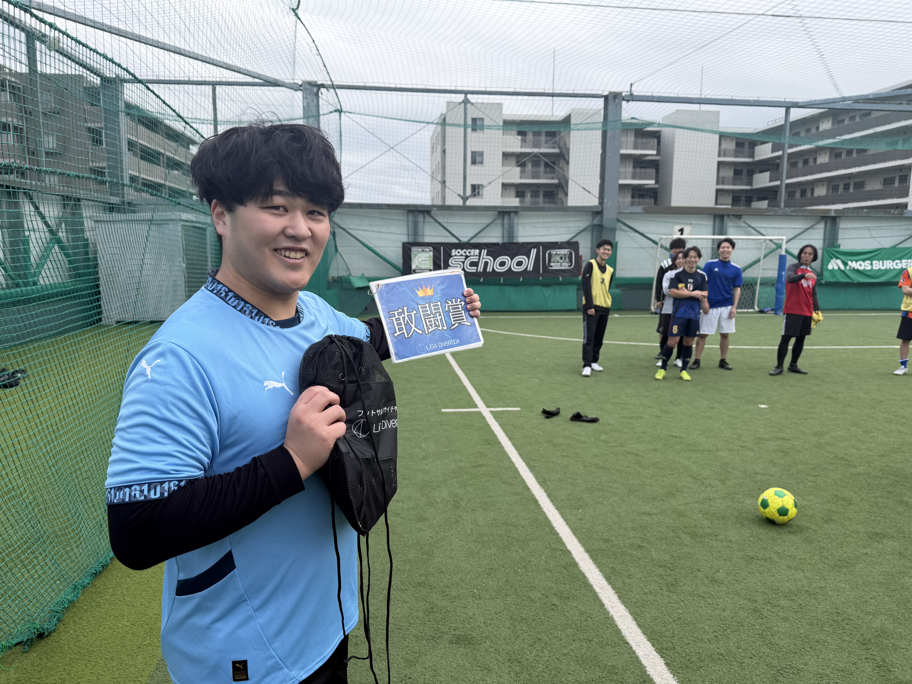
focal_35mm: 24
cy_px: 342
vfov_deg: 56.8
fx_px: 632
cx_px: 456
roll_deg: +0.1
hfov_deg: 71.6
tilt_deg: -9.3
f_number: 1.78
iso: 80
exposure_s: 1/1812
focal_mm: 6.76
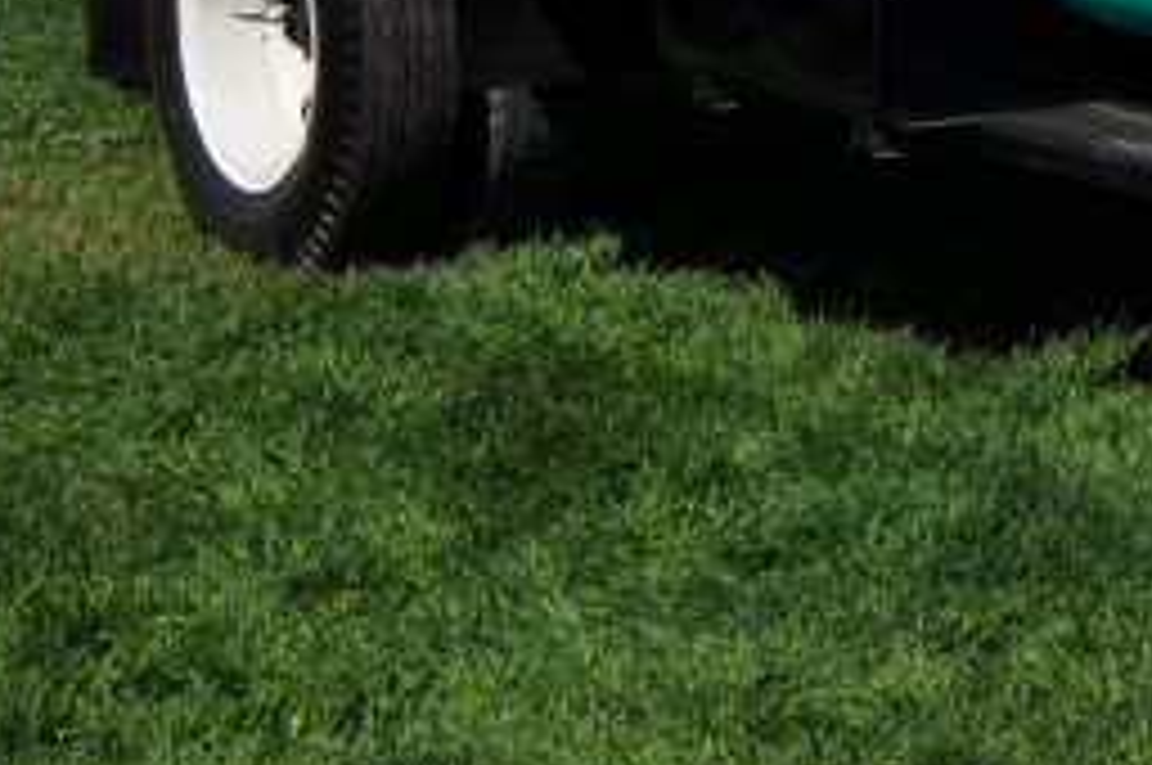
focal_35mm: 158
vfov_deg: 8.5
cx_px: 1602
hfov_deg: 12.5
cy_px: -274
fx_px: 5050
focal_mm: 30
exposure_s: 1/500
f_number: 11
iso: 200
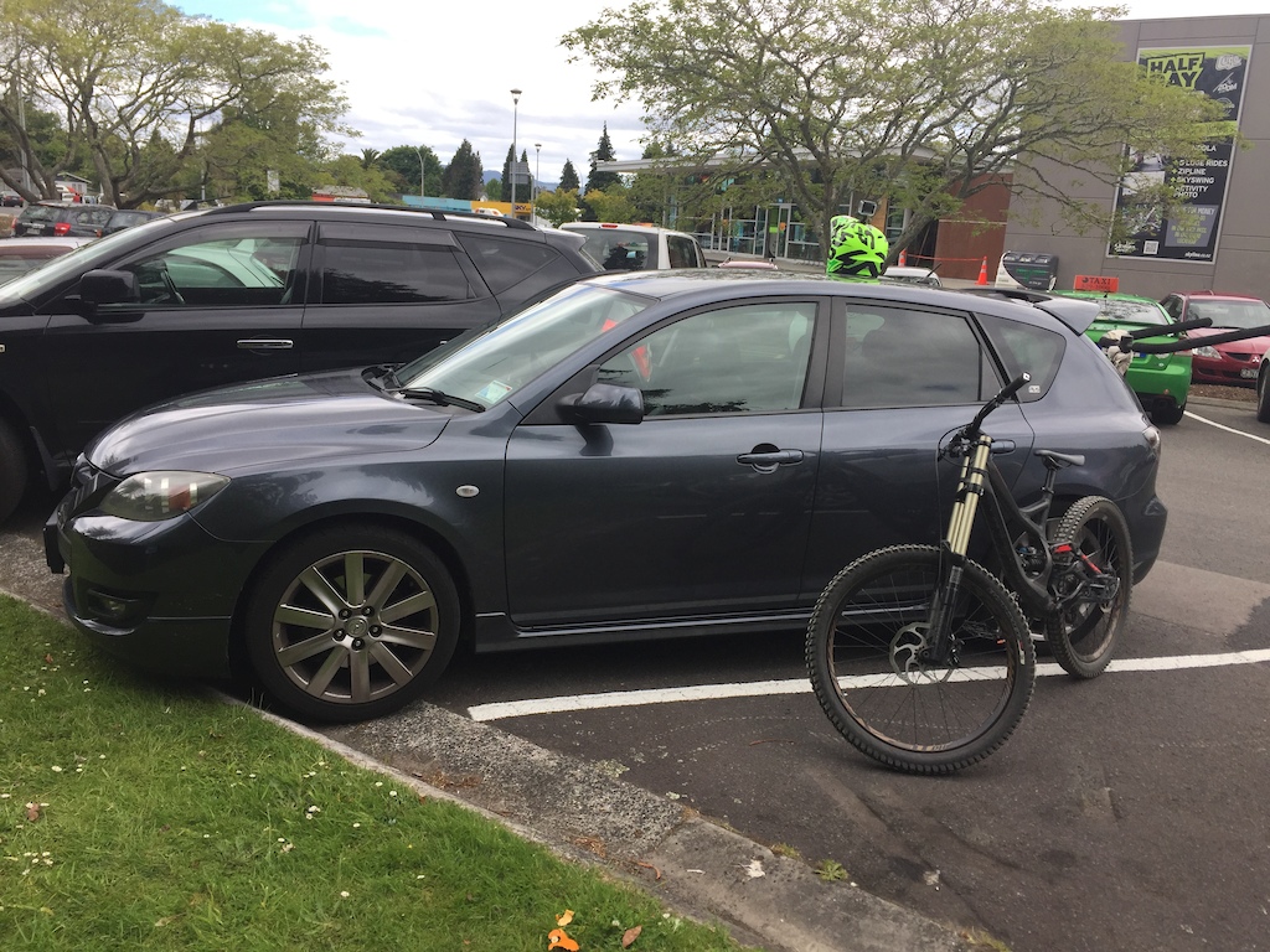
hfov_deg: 61.7
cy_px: 476
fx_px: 1064
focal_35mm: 29
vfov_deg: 48.2
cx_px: 635
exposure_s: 1/842
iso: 32
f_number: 2.2
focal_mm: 4.15
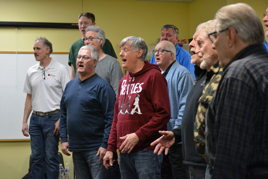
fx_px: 614
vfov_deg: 16.6
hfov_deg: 24.6
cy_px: 90
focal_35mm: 82
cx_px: 134
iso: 1600
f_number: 4
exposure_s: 1/60
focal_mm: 55
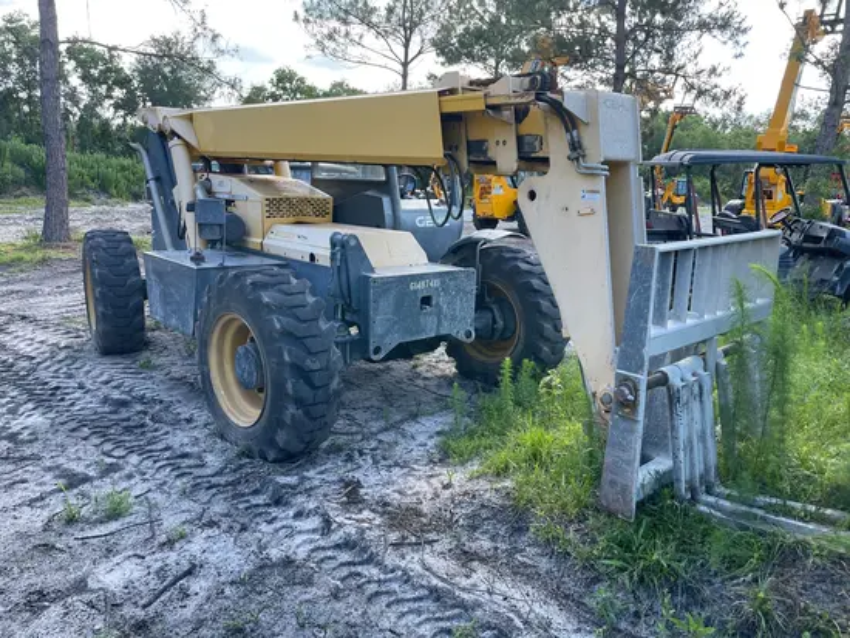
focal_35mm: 26
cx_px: 425
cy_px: 319
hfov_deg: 67.3
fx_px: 639
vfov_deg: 53.1
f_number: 1.6
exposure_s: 1/299
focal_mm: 4.2
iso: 32
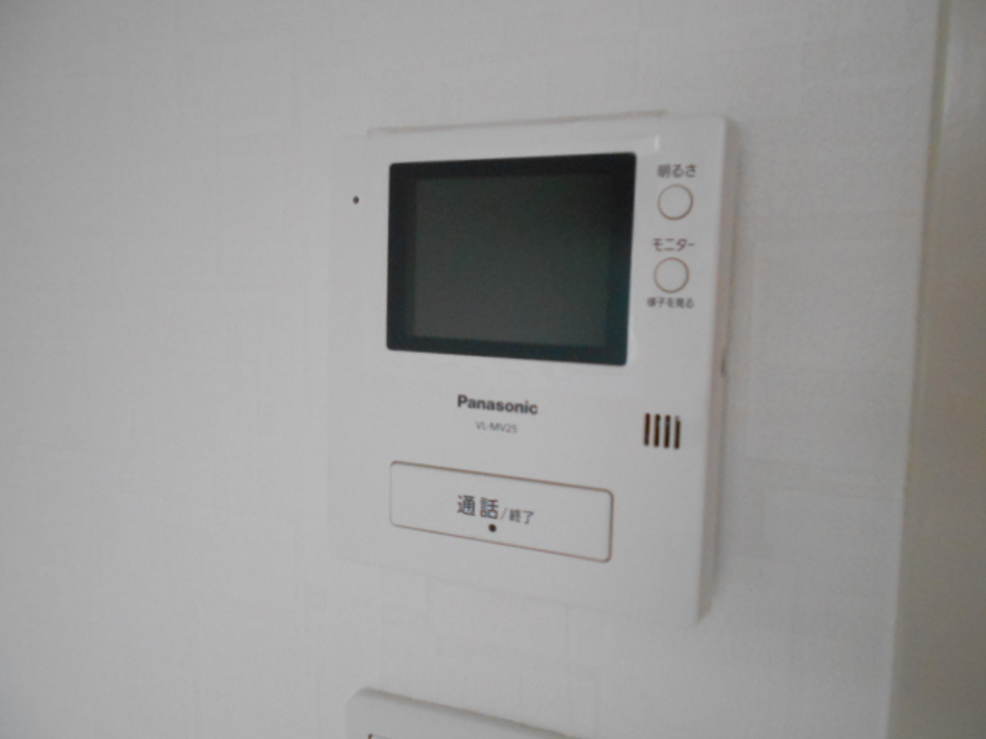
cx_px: 493
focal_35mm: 26
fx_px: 741
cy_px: 370
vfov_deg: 53.1
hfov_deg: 67.3
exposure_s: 1/250
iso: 640
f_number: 3.2
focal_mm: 4.6
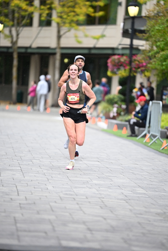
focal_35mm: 200
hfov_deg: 6.9
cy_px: 126
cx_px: 84
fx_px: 1399
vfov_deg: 10.3
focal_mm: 200
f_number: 2.8
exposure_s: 1/1600
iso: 1250
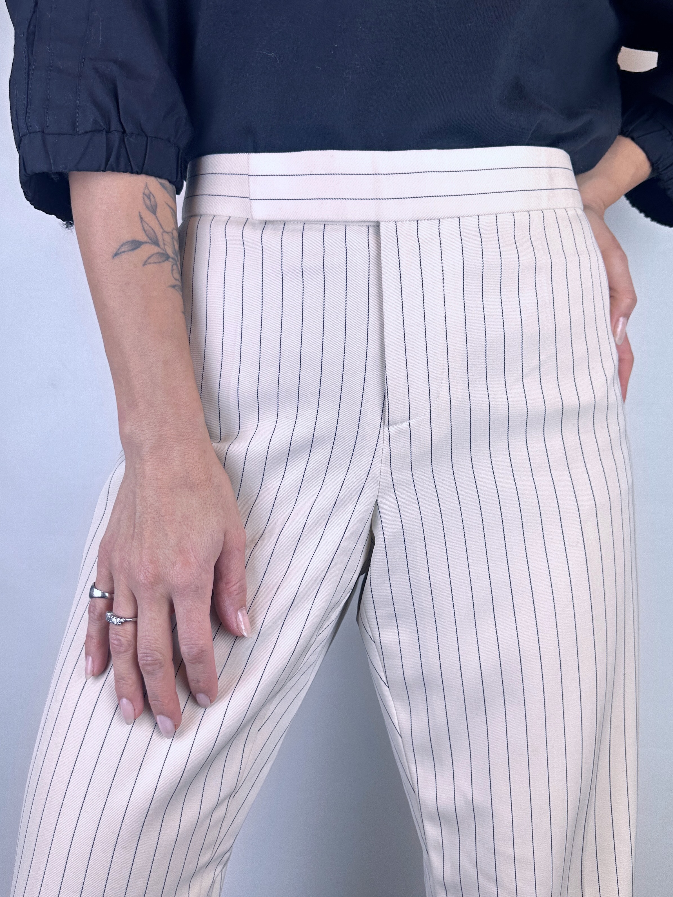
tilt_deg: -3.0
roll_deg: -2.0
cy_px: 448
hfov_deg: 56.8
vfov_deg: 71.6
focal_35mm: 24
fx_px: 622
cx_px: 336
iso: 80
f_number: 1.78
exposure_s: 1/341
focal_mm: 6.86
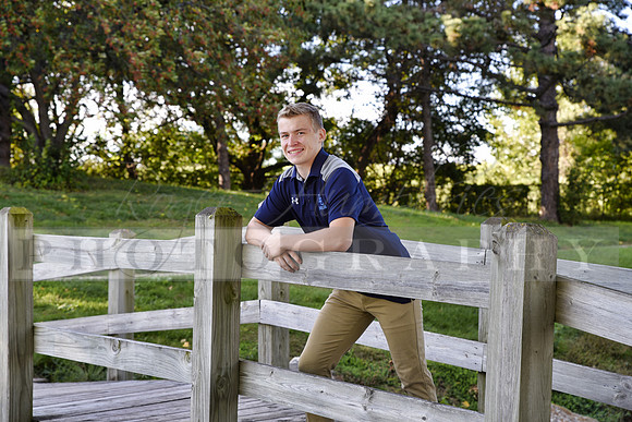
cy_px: 211
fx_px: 1229
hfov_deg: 28.8
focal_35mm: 70
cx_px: 316
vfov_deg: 19.5
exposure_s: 1/100
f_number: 5
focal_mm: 70
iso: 200
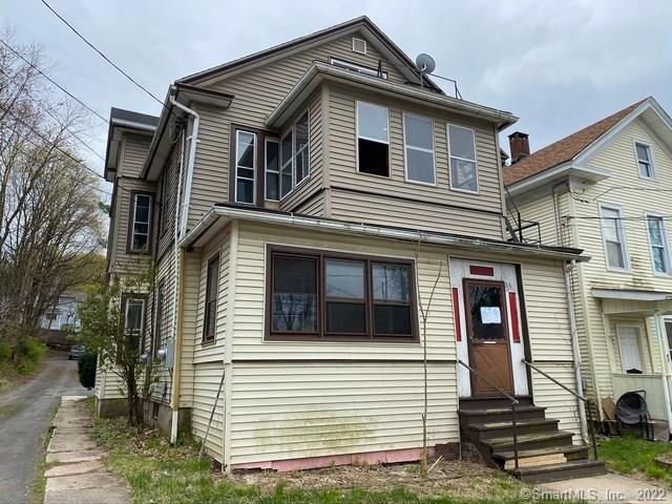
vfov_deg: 53.1
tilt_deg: +14.0
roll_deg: +0.6
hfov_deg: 67.3
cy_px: 252
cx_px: 336
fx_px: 505
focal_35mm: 26
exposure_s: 1/1287
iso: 32
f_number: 1.8
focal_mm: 4.25
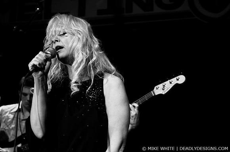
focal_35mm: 72
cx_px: 115
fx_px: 459
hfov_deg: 28.1
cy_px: 76
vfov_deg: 18.9
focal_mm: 48
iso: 1000
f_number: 2.8
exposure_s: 1/100
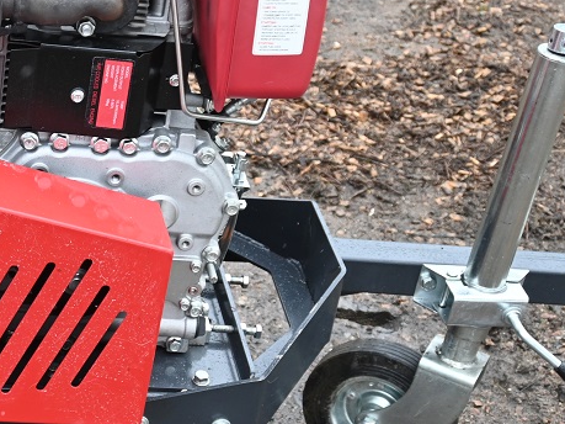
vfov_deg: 17.5
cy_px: 300
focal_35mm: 84
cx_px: -38
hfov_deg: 22.2
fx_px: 1371
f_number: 4.2
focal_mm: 24
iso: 400
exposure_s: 1/160
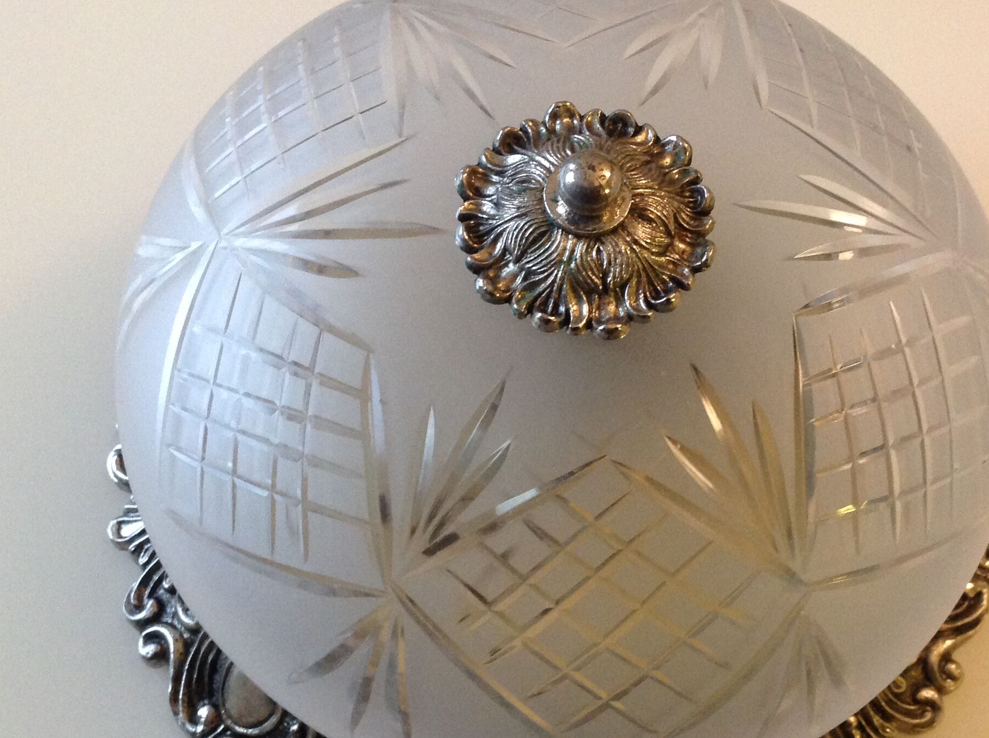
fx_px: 1426
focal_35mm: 50
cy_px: 414
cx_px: 577
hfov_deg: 38.1
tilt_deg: -67.6
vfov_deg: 29.0
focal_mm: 4.28
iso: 250
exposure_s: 1/17
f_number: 2.4
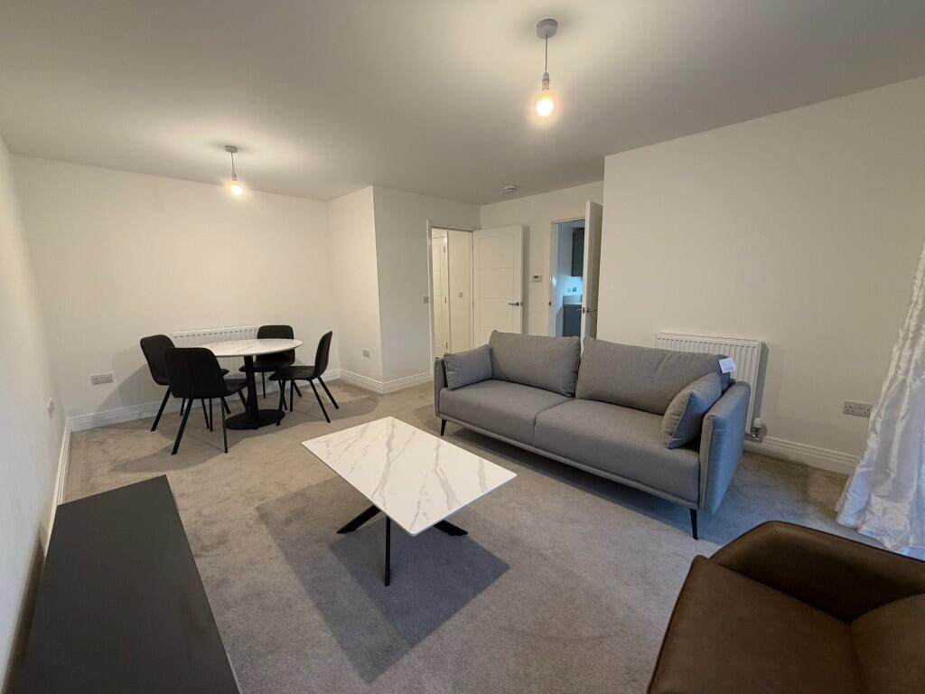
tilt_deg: -9.8
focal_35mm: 14
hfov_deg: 102.1
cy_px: 347
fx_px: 374
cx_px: 462
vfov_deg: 85.7
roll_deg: +0.7
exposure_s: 1/50
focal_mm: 2.22
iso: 250
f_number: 2.2
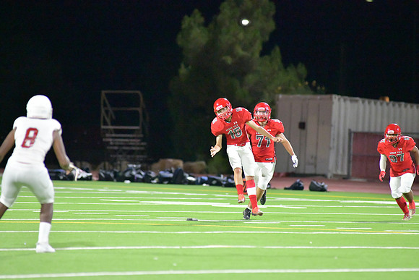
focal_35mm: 300
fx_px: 3492
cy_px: 140
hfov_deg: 6.9
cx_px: 210
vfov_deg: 4.6
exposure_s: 1/1250
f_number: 4
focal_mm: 300
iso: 22800
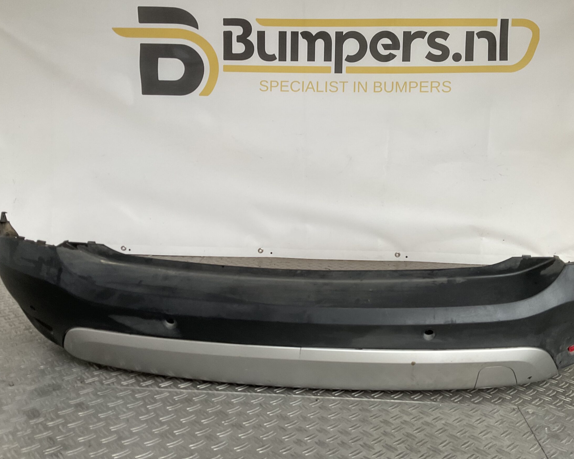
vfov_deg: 44.5
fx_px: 561
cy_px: 209
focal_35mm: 33
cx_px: 319
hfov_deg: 54.1
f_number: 1.8
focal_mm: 3
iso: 64
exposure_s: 1/120
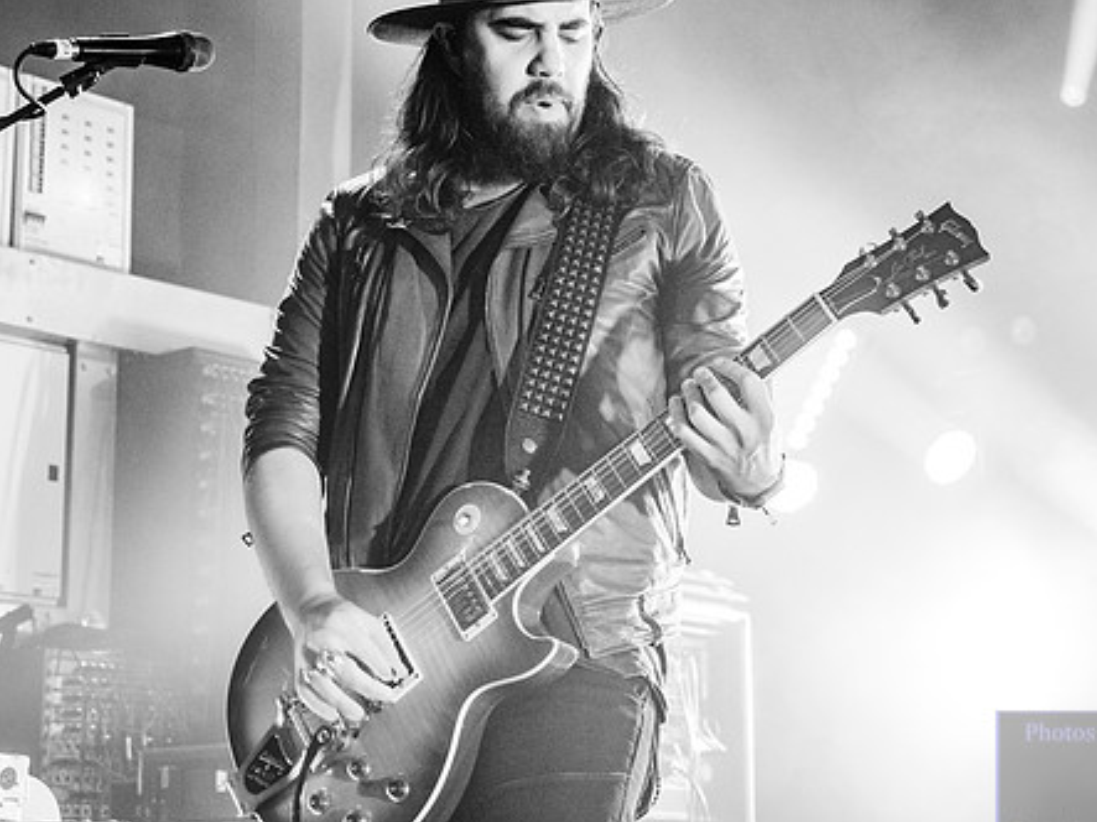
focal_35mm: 76
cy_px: 335
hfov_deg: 25.6
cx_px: 649
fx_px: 2408
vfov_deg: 19.4
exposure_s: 1/160
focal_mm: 29
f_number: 4
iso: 1600
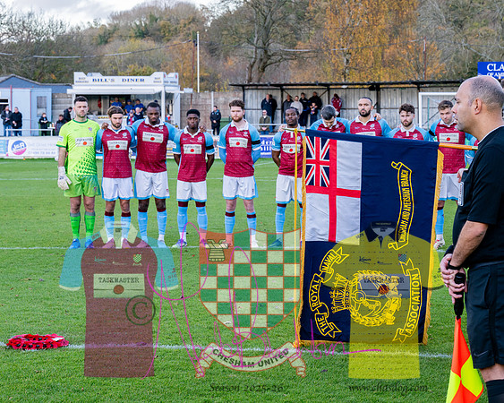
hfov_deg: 18.5
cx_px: 266
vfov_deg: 14.9
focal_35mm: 104
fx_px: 1545
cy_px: 202
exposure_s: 1/125
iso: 400
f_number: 10
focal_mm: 92
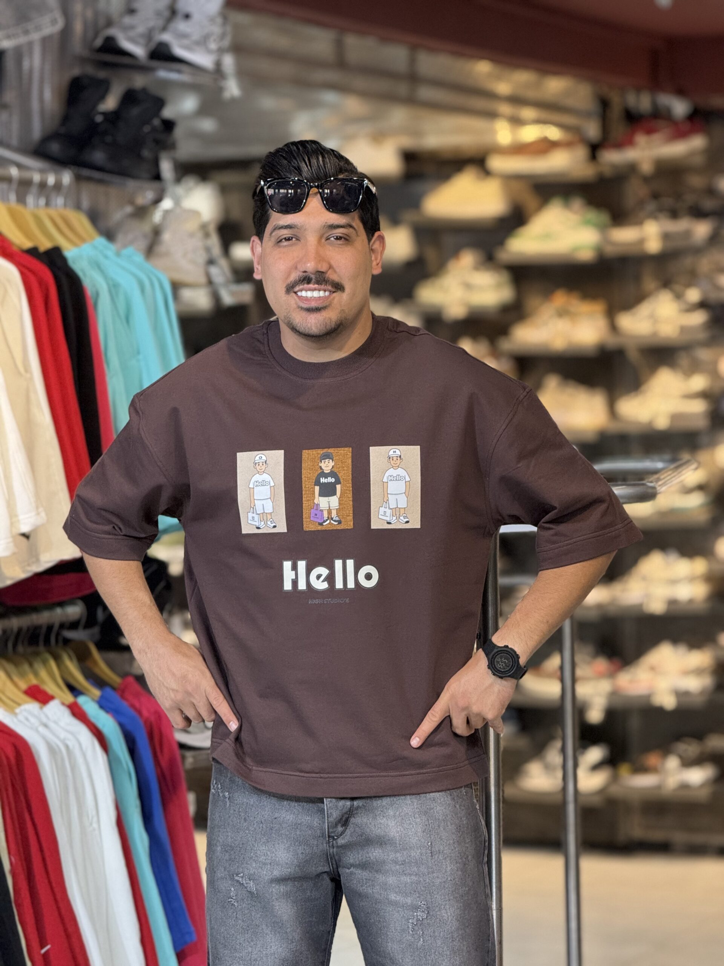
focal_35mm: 120
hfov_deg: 12.3
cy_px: 483
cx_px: 362
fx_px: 3346
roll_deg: +0.2
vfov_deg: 16.4
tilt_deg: -1.8
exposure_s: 1/100
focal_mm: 15.66
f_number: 2.8
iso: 320
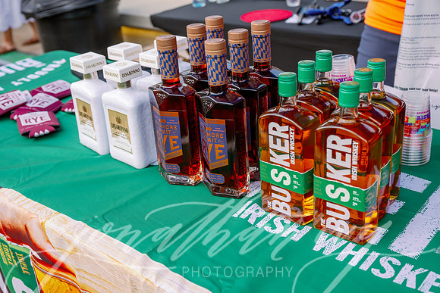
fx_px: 526
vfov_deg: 31.2
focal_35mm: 43
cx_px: 220
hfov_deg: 45.4
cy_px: 146
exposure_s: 1/1000
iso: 1000
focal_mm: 43
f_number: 4.5
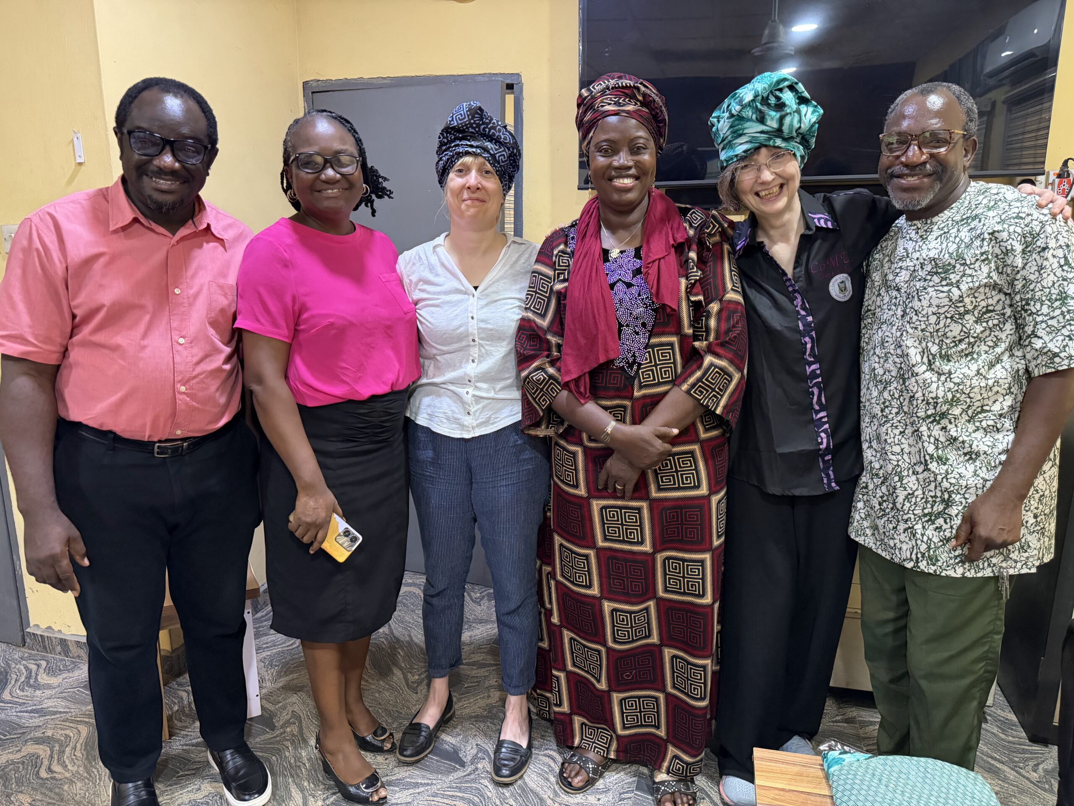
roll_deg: +0.3
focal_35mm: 24
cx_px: 537
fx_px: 745
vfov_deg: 56.8
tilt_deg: -11.8
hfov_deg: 71.6
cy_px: 403
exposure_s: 1/60
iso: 640
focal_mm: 6.76
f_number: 1.78
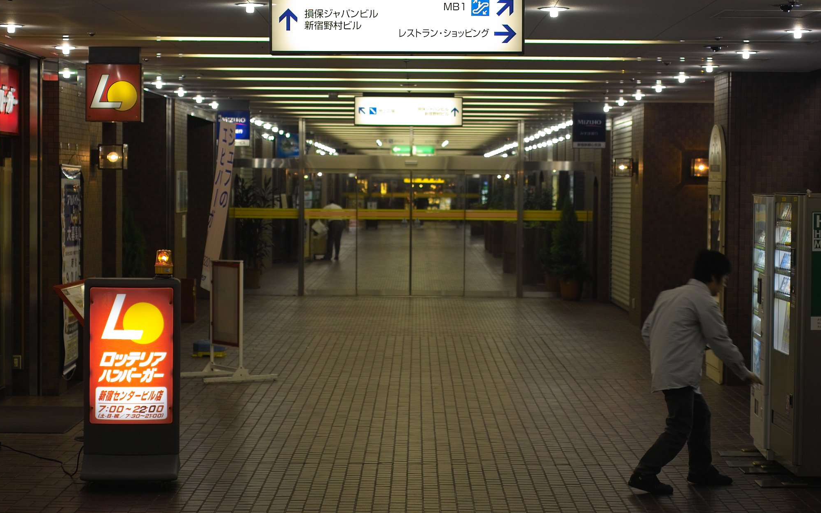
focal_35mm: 89
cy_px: 265
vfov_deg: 14.7
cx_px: 405
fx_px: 1992
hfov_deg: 23.3
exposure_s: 1/50
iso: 100
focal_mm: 50
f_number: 3.2
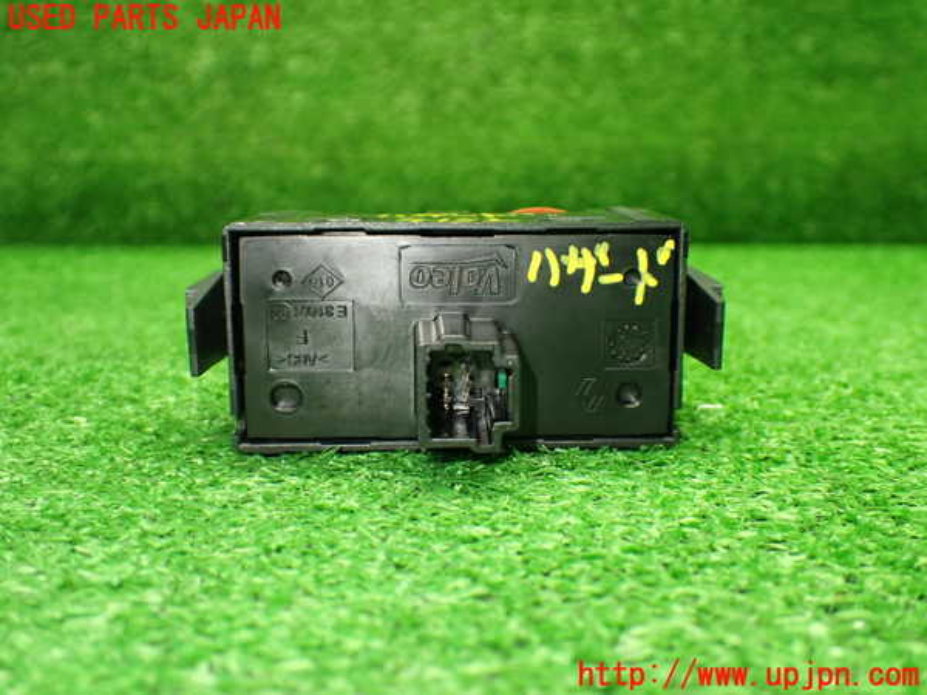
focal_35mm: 38
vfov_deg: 37.7
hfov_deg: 49.0
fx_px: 1018
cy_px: 348
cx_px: 464
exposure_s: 1/80
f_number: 2.7
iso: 800
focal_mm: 6.83
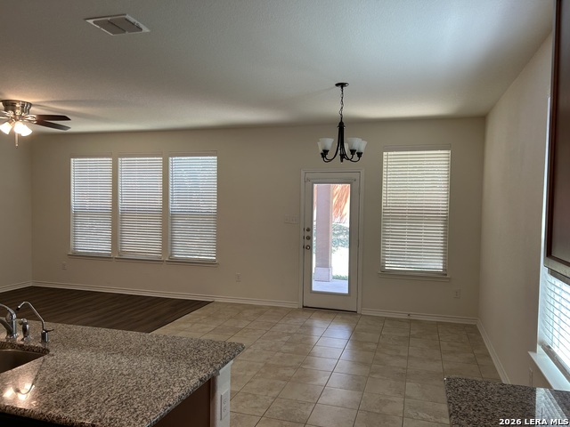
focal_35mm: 26
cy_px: 214
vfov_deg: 53.1
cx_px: 285
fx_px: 428
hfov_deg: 67.3
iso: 80
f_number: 1.5
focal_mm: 5.7
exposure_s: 1/120
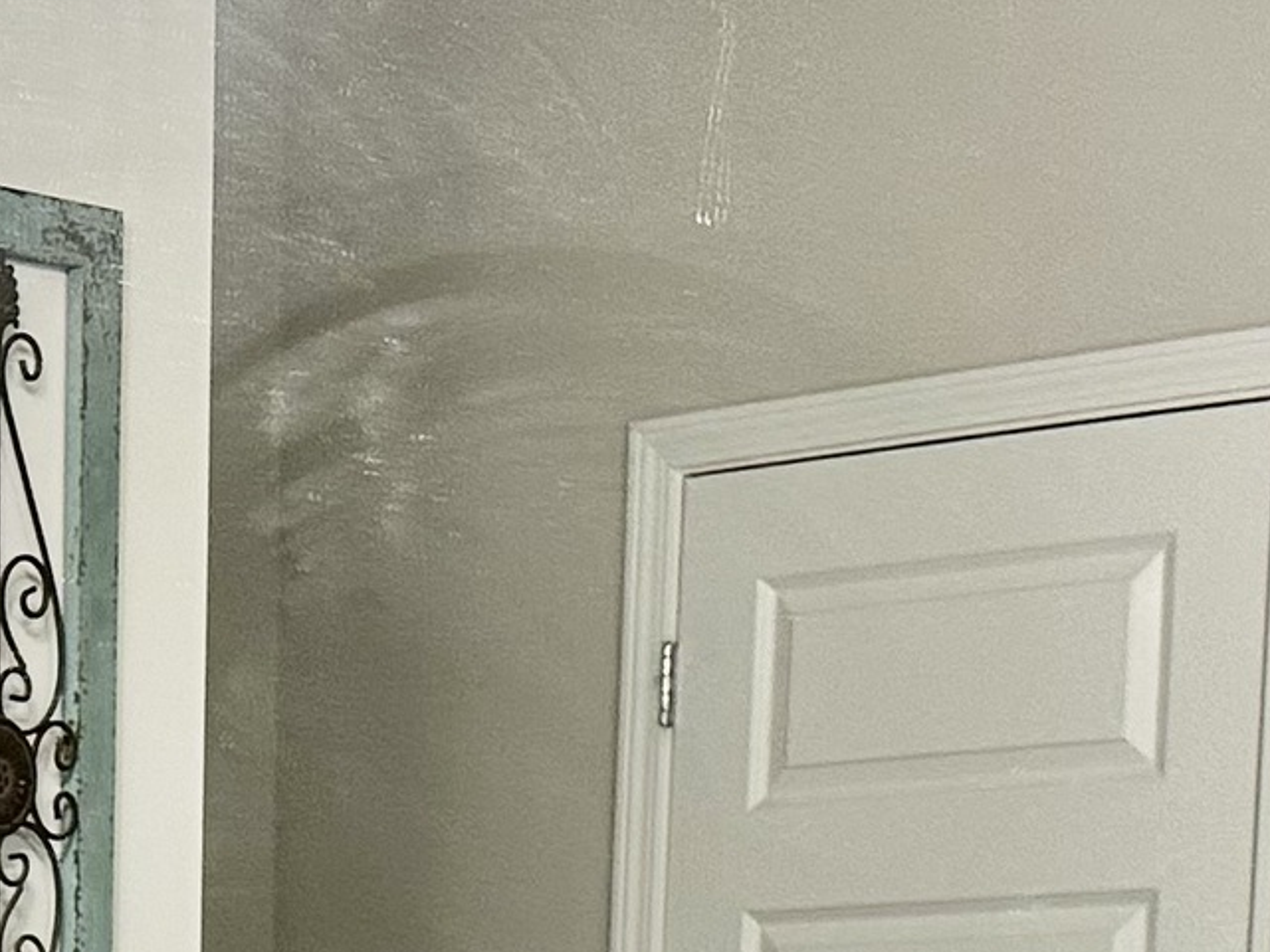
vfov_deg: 11.8
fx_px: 4220
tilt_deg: -8.7
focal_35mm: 115
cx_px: -246
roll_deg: +0.7
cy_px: 1773
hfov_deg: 16.4
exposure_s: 1/120
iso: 200
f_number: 1.78
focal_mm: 6.86
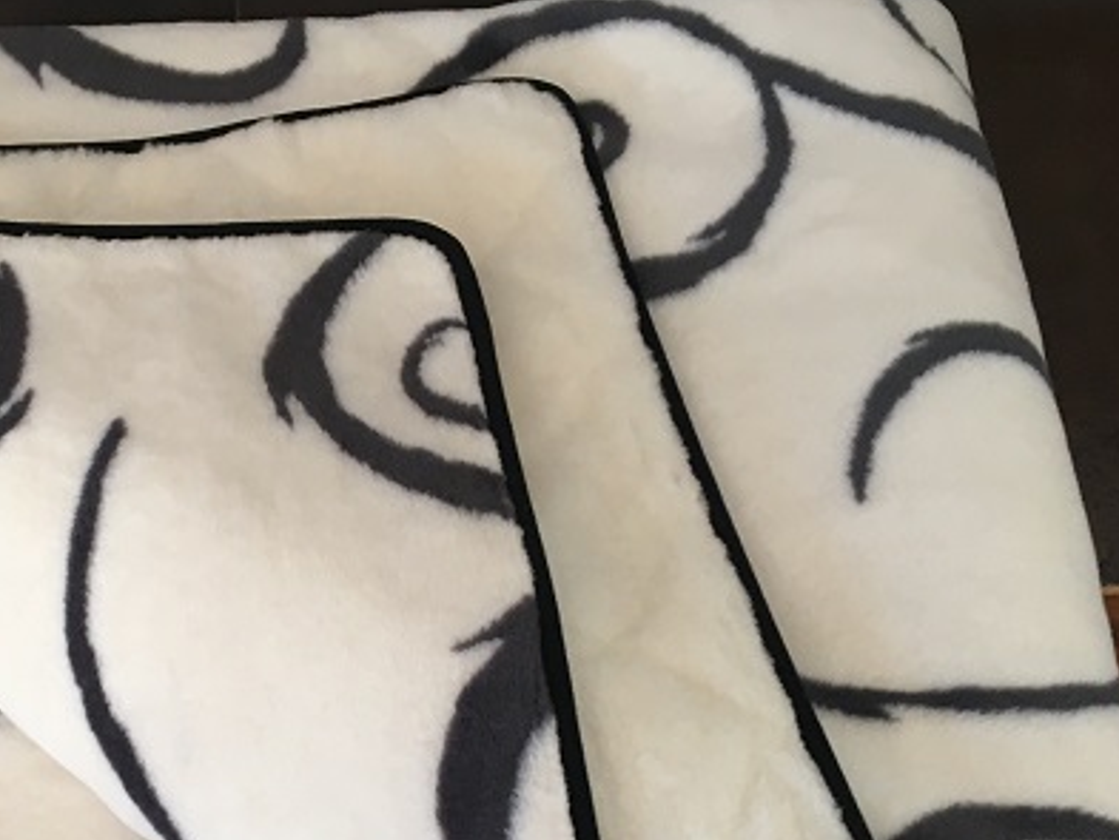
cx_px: 268
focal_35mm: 59
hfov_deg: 32.0
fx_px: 1908
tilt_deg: -61.9
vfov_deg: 24.3
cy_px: 726
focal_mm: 4.15
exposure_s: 1/33
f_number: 2.2
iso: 80
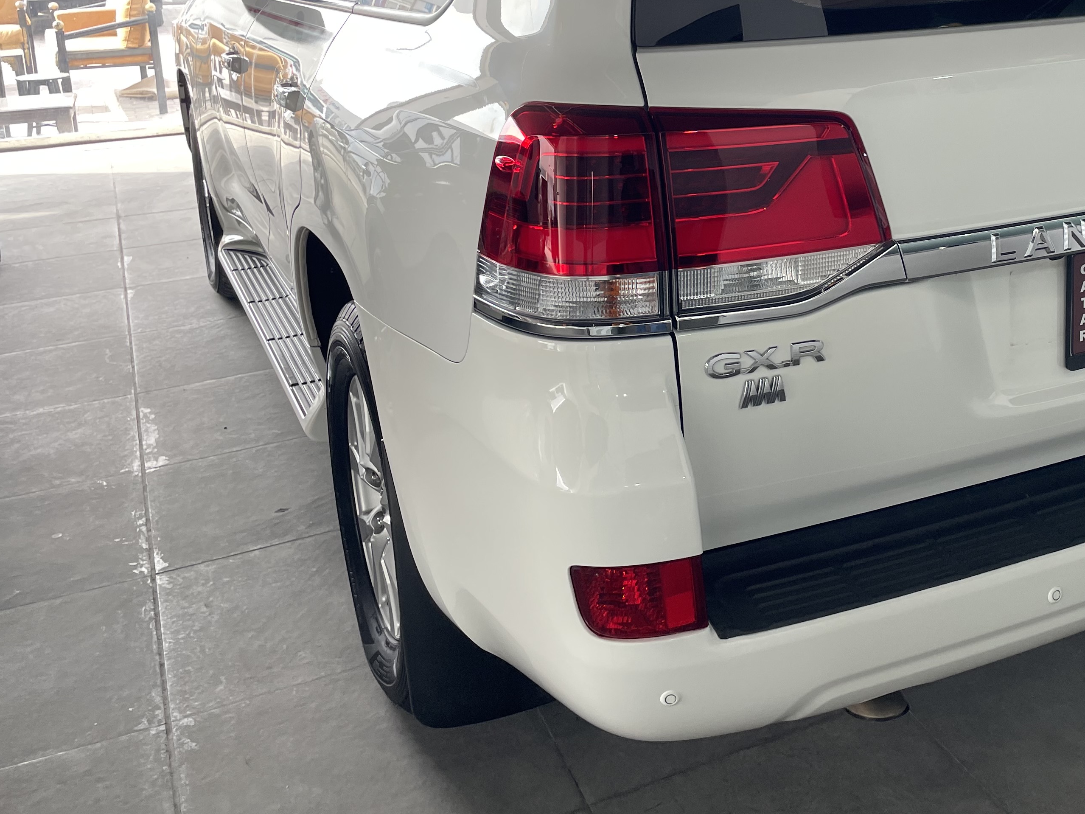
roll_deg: +0.8
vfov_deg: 34.3
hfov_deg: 44.4
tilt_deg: -15.3
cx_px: 805
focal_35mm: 41
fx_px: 1285
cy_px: 196
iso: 40
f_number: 1.6
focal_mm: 4.2
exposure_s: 1/121
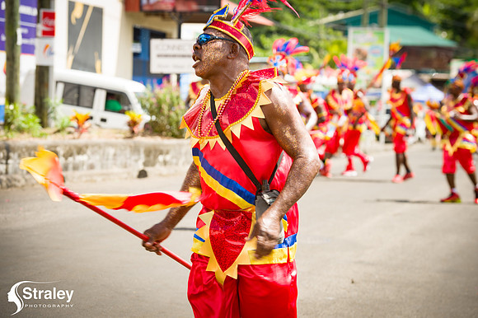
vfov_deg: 11.8
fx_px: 1539
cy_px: 159
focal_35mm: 116
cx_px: 239
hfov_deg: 17.7
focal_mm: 116
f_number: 6.3
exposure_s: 1/160
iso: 100
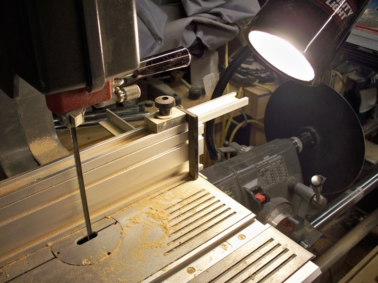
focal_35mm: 35
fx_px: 382
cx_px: 189
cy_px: 142
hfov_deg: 52.6
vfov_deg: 40.7
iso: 100
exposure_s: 1/60
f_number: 2.8
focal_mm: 7.54
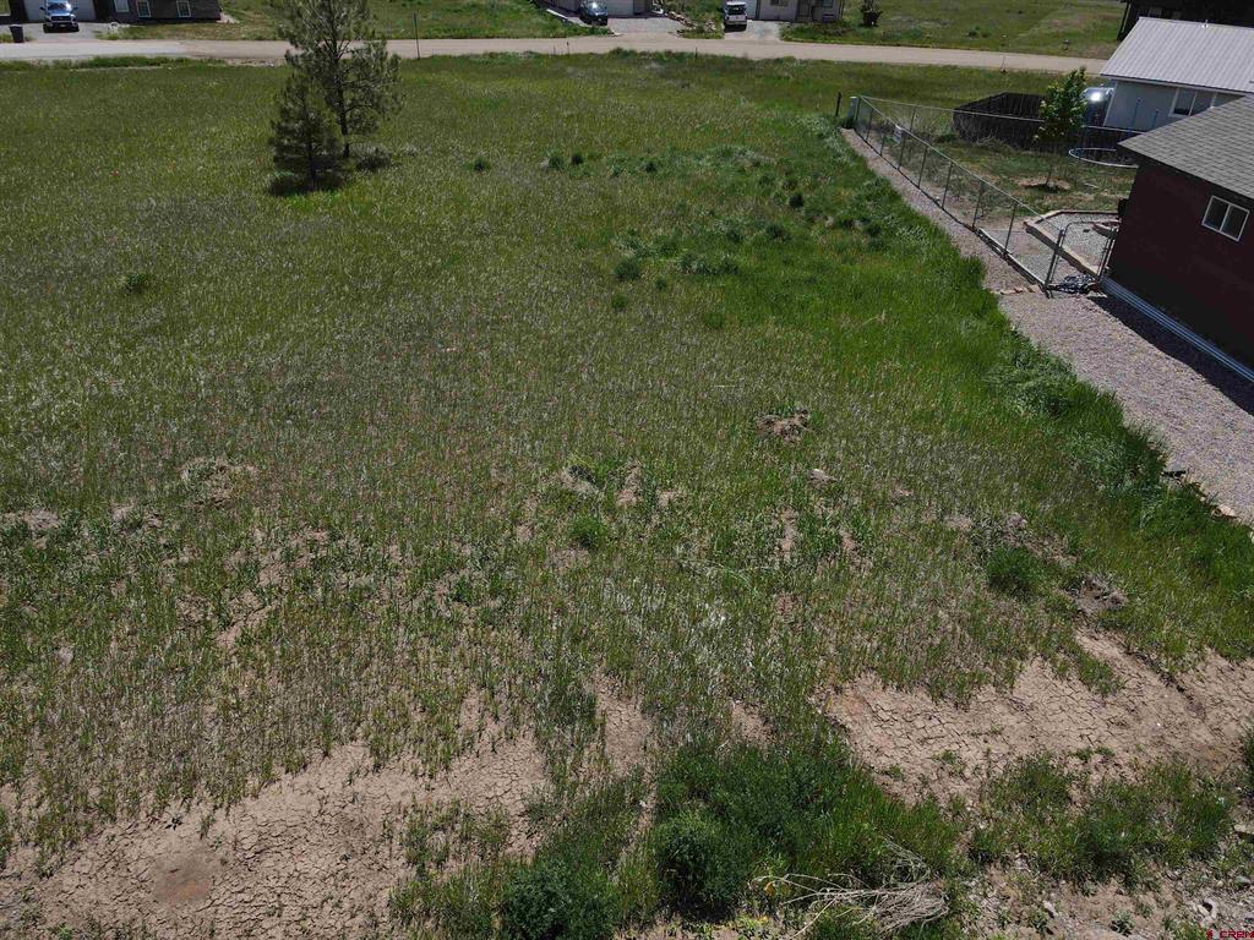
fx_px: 869
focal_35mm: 24
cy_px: 470
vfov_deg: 56.8
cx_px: 627
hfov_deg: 71.6
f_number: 2.8
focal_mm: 4.5
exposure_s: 1/800
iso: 100
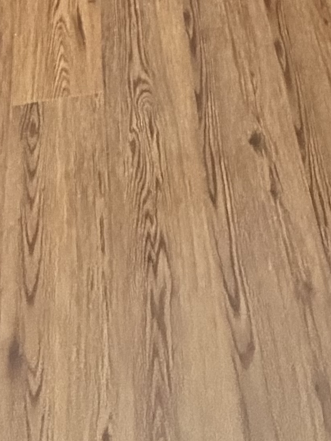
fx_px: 918
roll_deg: -0.6
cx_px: 207
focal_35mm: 72
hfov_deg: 20.4
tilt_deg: -15.8
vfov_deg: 16.0
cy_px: -568
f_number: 2.2
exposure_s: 1/60
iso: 800
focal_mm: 2.22
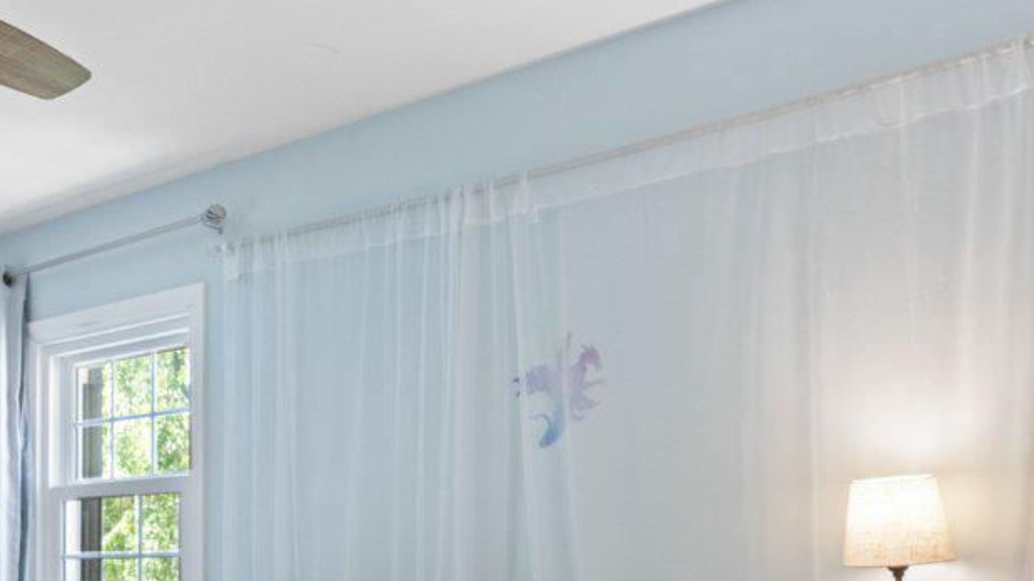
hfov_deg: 34.5
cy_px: 602
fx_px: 1473
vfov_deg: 21.4
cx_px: -43
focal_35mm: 54
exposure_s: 1/15
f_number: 6.3
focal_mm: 15.5
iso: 1600
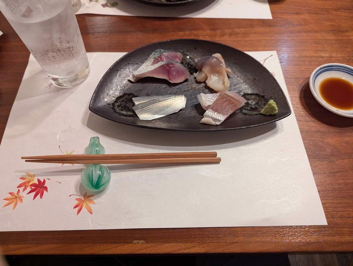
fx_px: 245
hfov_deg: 71.5
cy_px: 133
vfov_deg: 57.0
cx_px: 176
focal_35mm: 24
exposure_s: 1/100
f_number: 1.85
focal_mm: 6.81
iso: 891
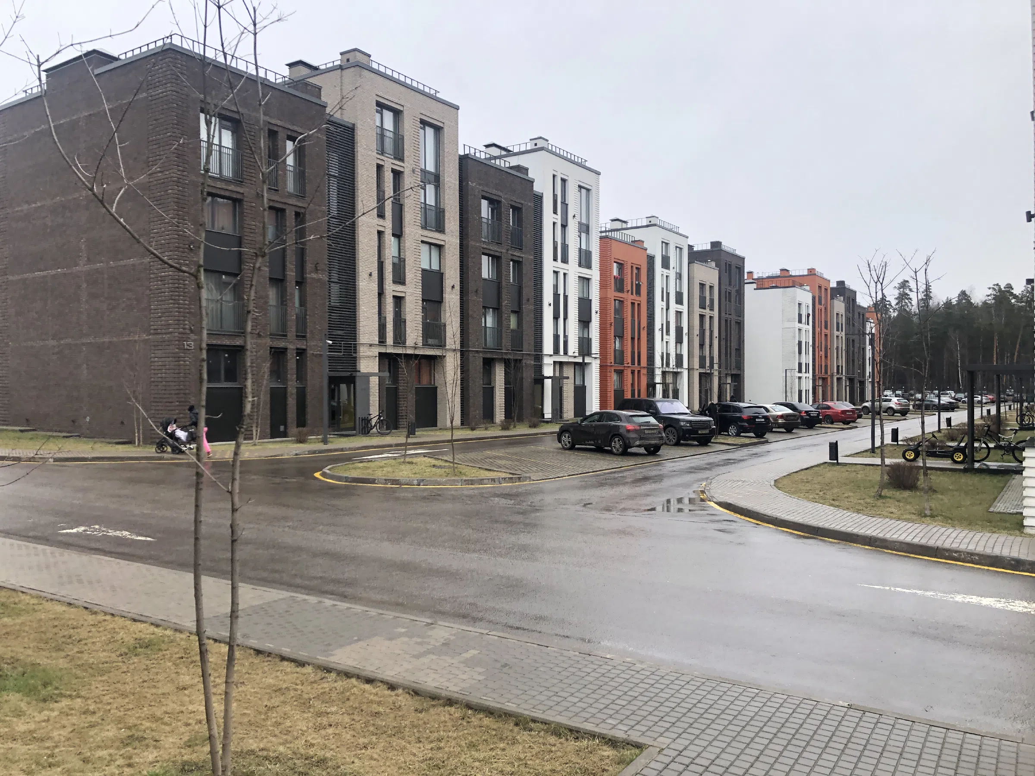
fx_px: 837
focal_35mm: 28
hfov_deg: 63.4
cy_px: 388
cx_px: 518
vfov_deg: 49.7
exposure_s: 1/457
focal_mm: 4
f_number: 1.8
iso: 20
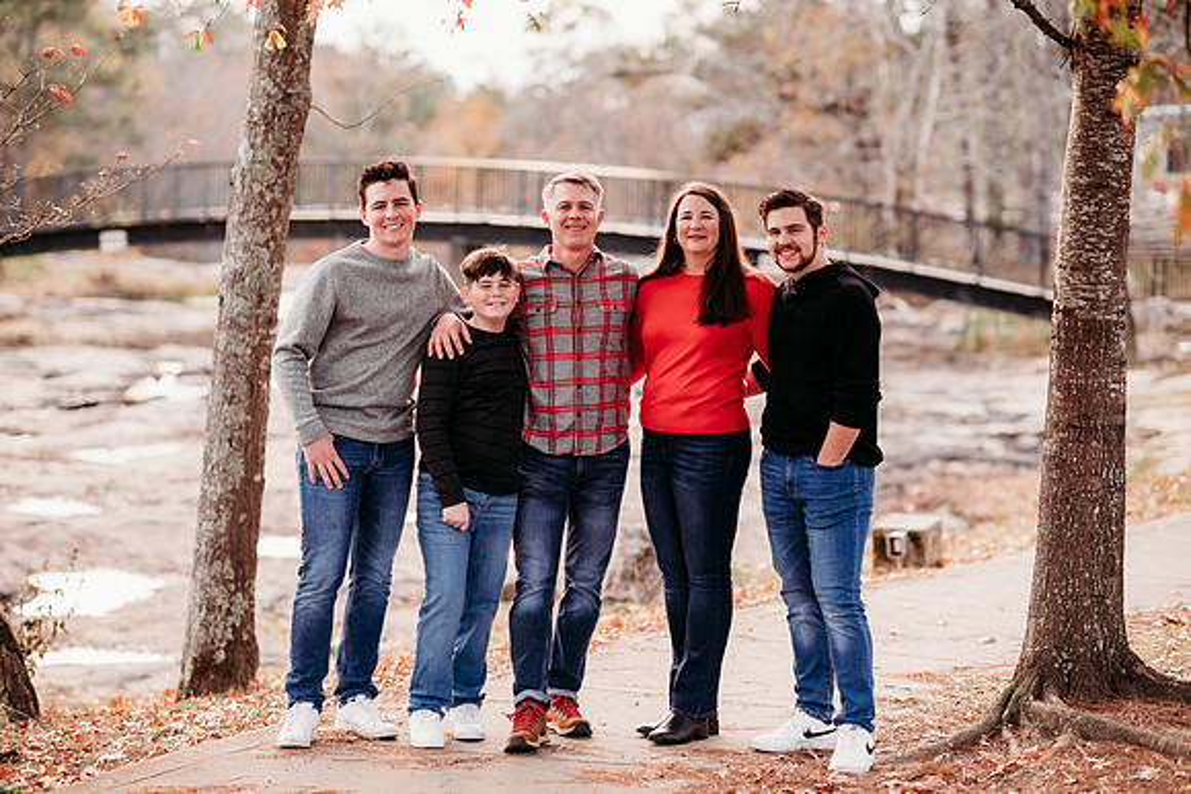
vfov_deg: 16.1
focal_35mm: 85
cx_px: 596
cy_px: 397
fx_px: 2813
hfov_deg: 23.9
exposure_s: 1/400
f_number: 2.2
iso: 320
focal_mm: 85
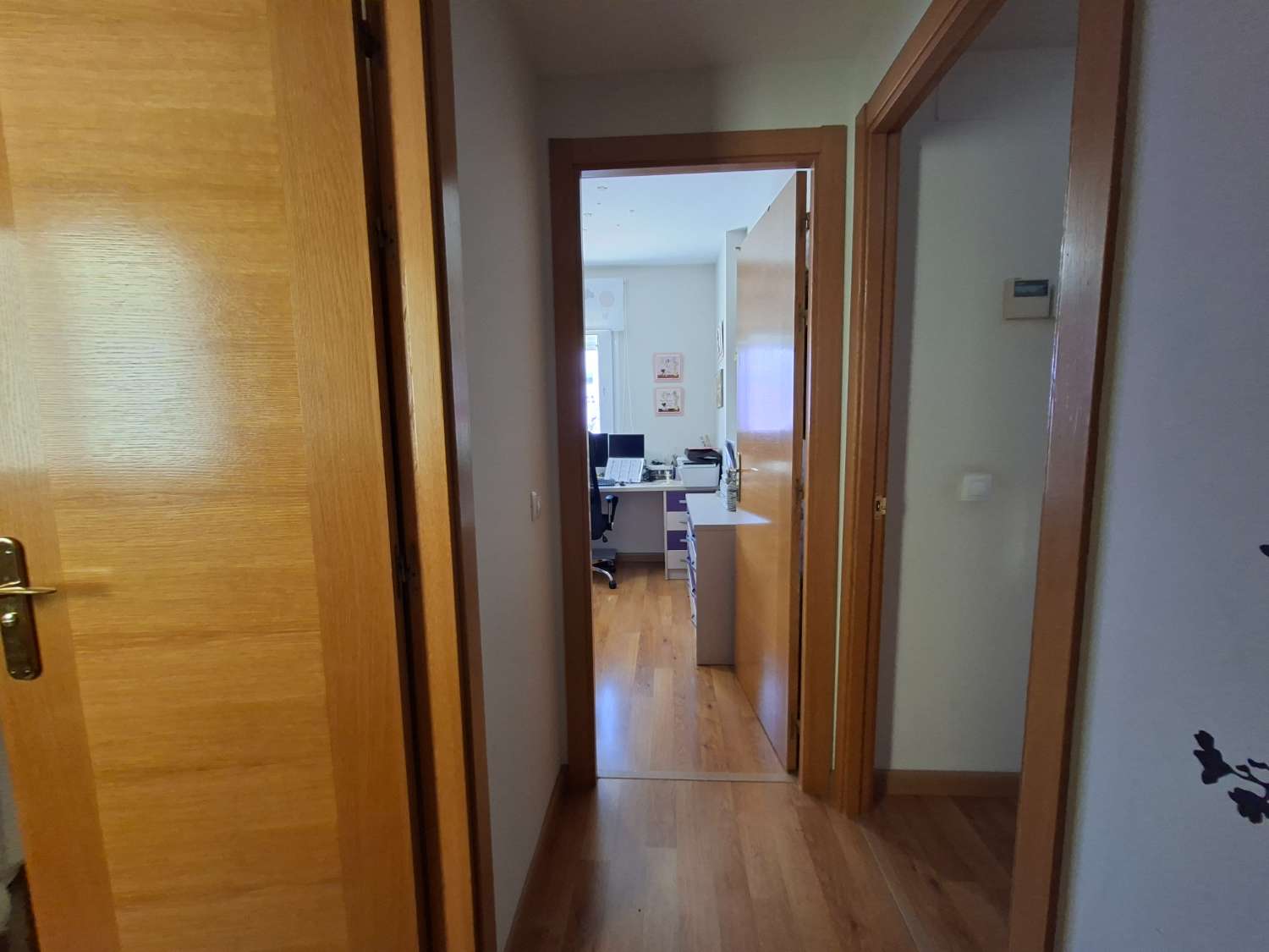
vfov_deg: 89.9
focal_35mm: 13
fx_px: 477
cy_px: 476
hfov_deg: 106.2
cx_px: 634
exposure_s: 1/50
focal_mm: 1.74
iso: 125
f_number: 2.2
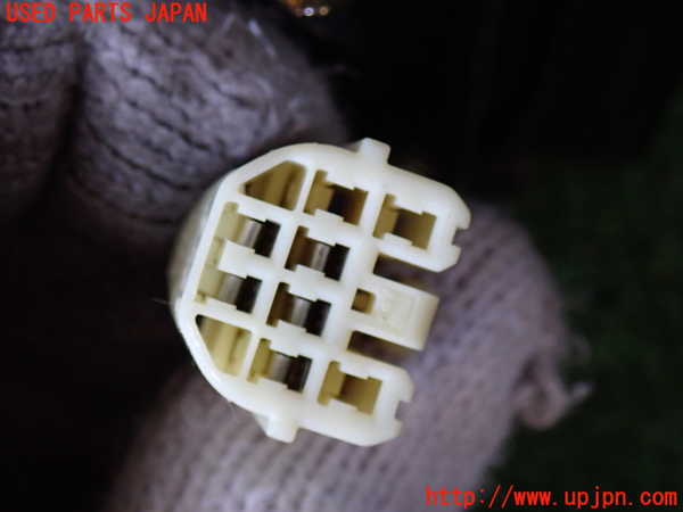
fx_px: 1618
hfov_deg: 23.8
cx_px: 342
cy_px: 256
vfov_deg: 18.0
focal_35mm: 82
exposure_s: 1/80
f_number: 4.3
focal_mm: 14.62
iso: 800
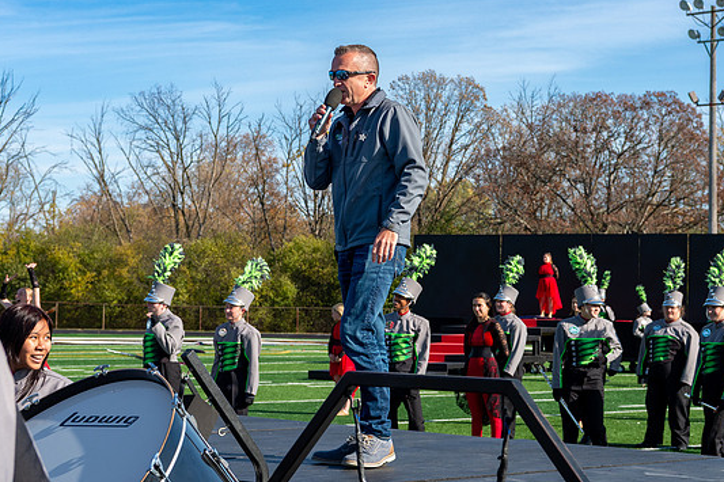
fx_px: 1850
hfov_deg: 22.1
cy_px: 179
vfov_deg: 14.8
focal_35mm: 92
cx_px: 380
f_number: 9
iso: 400
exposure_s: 1/800
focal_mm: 70
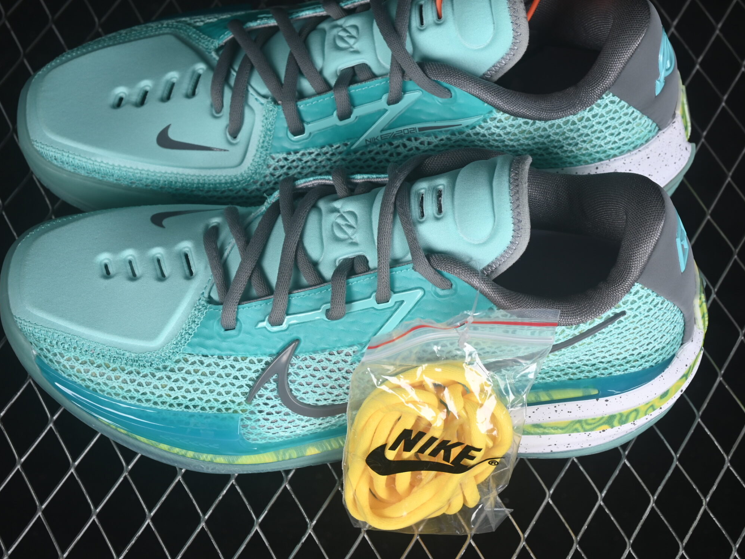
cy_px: 242
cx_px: 359
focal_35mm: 93
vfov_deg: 15.9
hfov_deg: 21.1
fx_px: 2002
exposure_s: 1/80
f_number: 7.1
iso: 160
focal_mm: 50
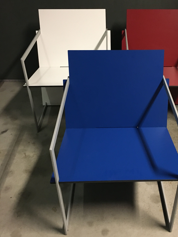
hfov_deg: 37.4
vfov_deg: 49.0
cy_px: 112
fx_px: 261
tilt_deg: -37.1
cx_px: 117
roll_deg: -0.6
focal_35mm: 38
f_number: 2.2
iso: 250
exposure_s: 1/17
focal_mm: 4.15
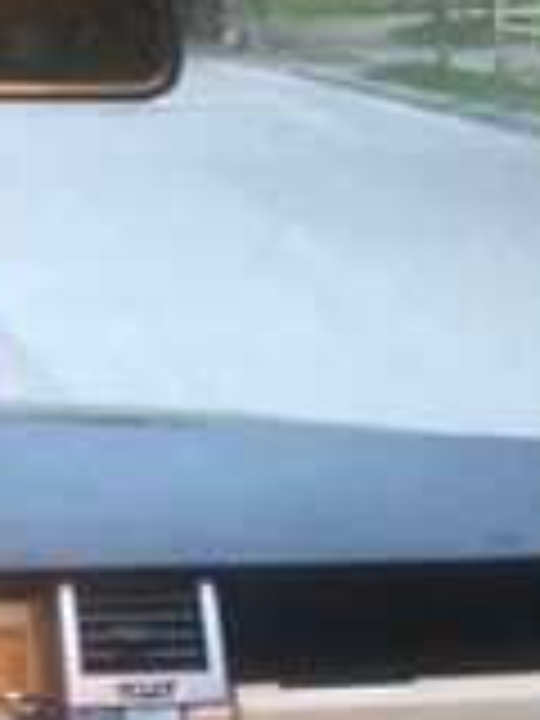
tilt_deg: -30.7
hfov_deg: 16.1
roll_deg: +0.6
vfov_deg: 19.0
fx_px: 1872
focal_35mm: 90
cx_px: 0
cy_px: 1089
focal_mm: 4.15
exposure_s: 1/17
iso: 320
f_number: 2.2
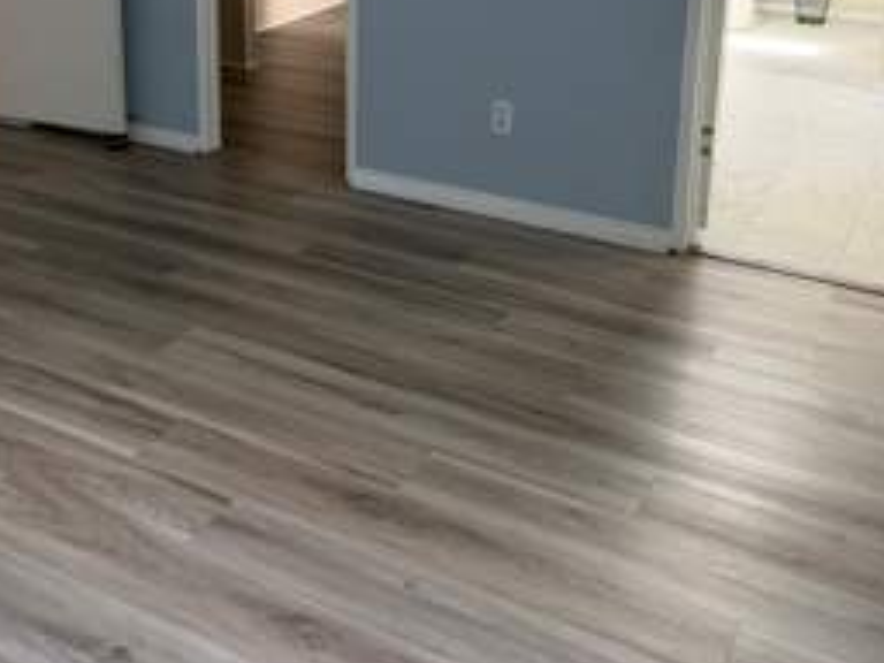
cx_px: 294
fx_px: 1149
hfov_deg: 41.5
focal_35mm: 45
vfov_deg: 30.8
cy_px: 69
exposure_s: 1/108
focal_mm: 6.76
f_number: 1.78
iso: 200
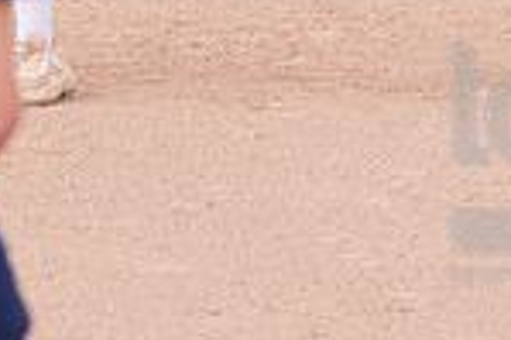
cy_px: -316
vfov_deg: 1.9
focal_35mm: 728
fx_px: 10322
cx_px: 69
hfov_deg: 2.8
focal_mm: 125
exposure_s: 1/1600
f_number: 5.6
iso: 400
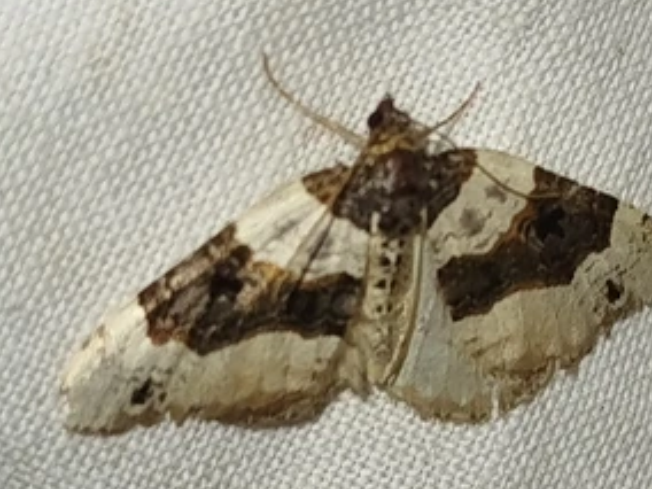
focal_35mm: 162
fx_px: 3051
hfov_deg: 12.2
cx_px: 377
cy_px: 319
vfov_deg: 9.2
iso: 80
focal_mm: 5.31
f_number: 1.7
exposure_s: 1/50
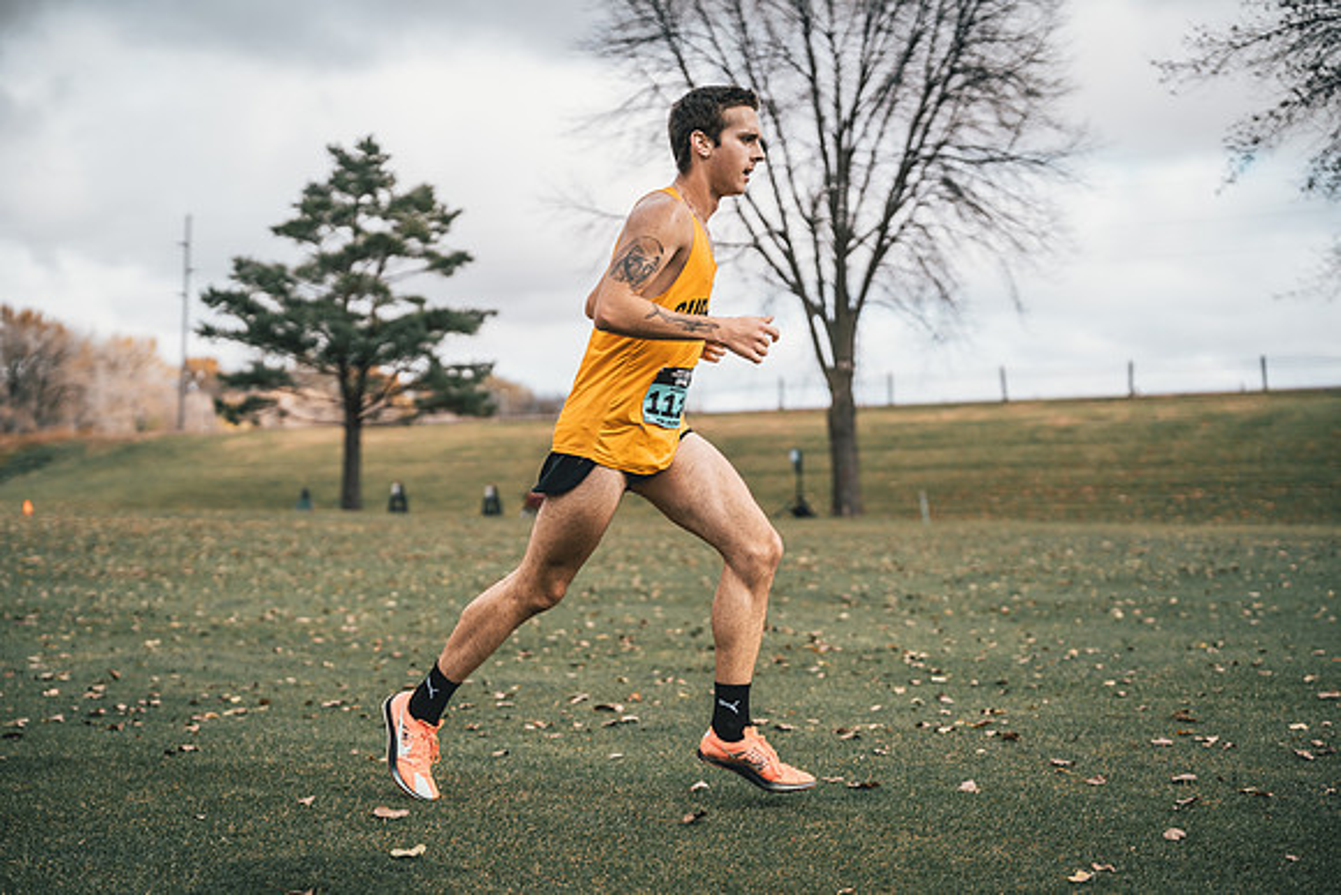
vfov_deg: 25.3
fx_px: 1990
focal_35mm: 53
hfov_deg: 37.2
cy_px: 448
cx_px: 670
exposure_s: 1/3200
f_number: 2
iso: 200
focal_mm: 53
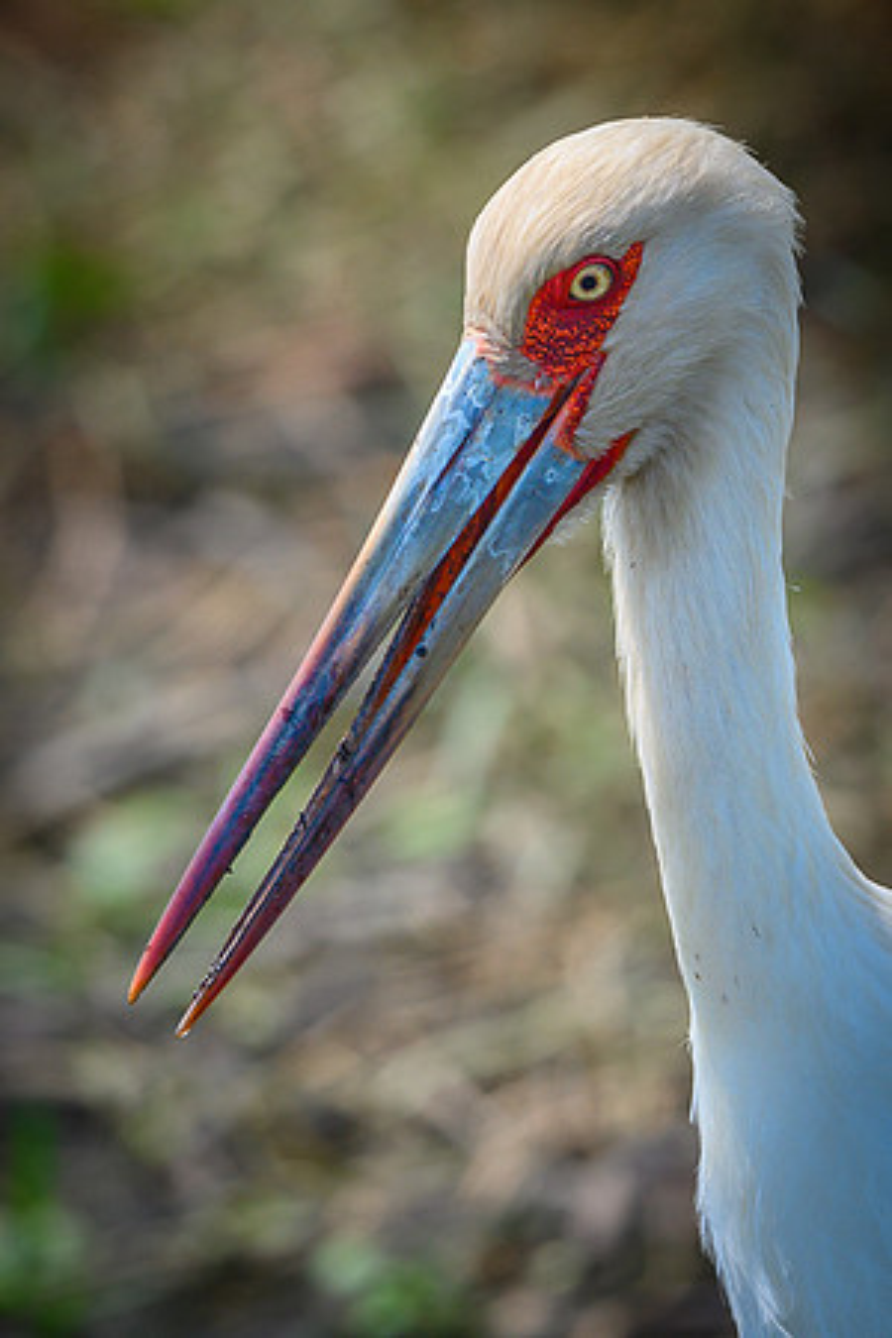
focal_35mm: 1172
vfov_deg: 1.8
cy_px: 501
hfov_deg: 1.2
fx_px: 43559
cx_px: 348
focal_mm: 500
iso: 500
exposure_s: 1/3200
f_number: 4
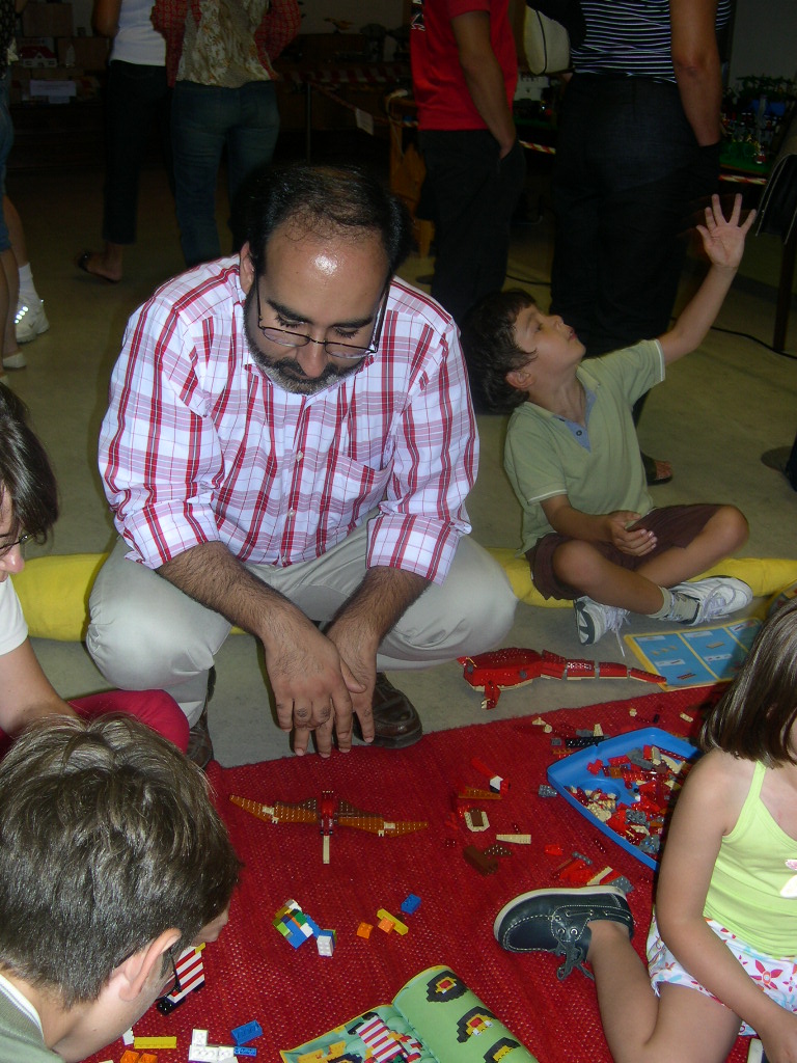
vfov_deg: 49.0
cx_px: 398
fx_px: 1167
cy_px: 532
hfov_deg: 37.7
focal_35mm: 38
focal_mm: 8
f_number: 2.8
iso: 100
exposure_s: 1/60
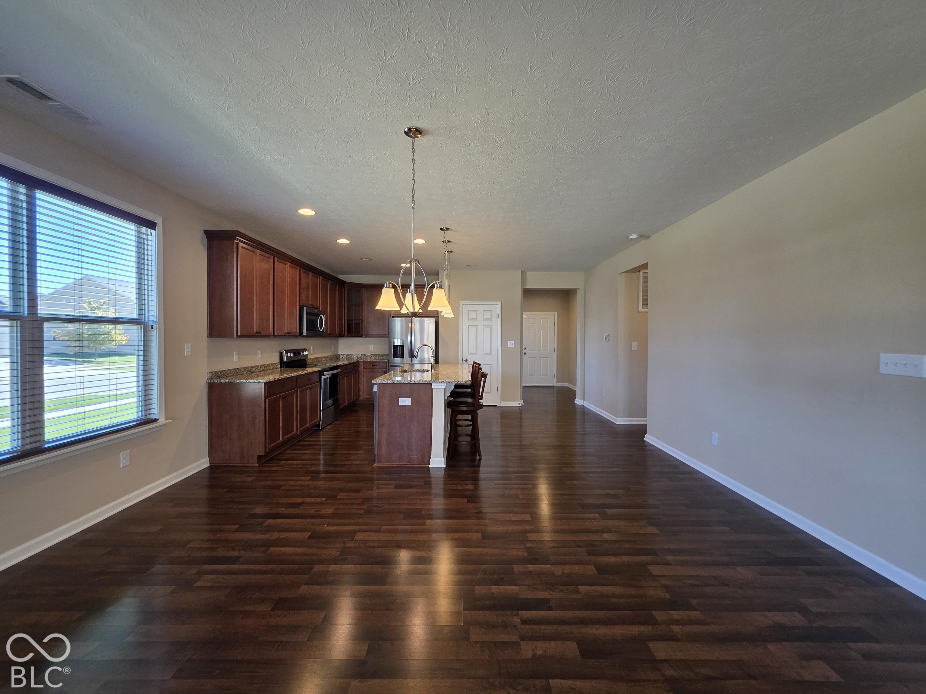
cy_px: 347
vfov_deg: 89.9
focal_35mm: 13
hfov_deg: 106.2
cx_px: 463
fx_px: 348
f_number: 1.9
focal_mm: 2.2
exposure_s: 1/120
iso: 200
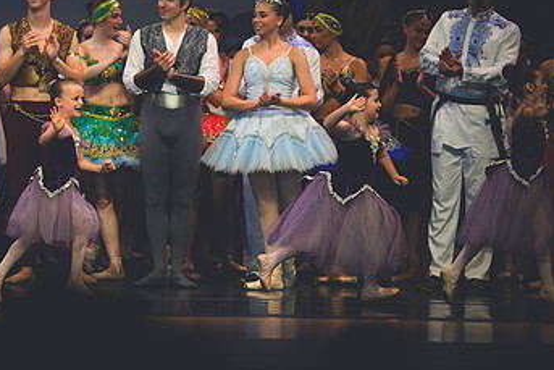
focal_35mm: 338
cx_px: 87
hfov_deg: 6.1
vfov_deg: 4.1
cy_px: 124
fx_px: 5203
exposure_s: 1/500
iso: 320
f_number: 2.8
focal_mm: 200
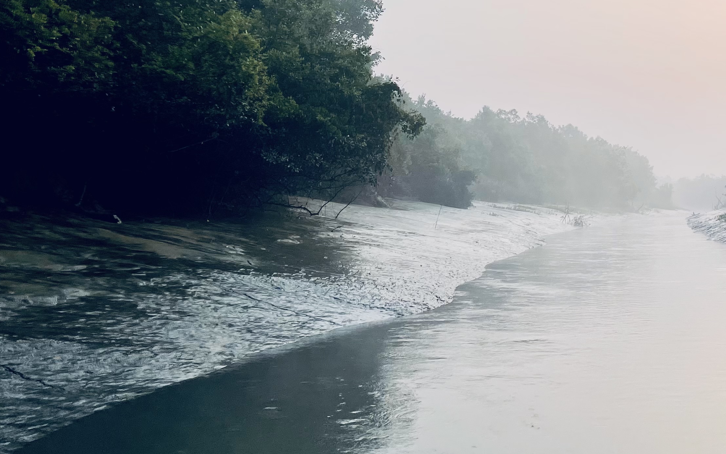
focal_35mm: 50
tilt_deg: +11.8
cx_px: 602
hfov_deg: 38.5
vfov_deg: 24.6
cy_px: 1
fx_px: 989
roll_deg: +1.5
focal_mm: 4.2
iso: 32
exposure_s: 1/1276
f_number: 1.6
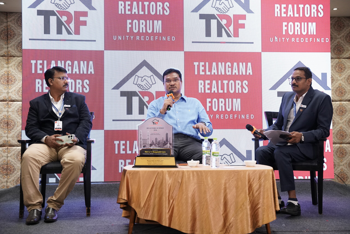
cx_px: 175
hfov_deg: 40.6
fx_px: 474
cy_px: 117
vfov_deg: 27.7
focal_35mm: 49
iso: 2500
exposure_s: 1/200
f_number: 4
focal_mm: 48.7
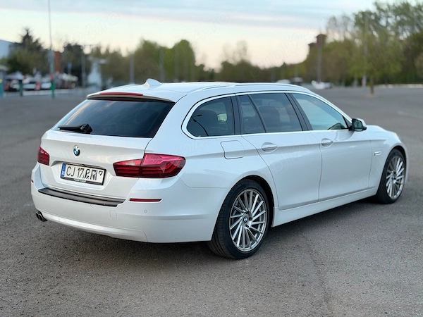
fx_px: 587
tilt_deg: -6.9
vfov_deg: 30.3
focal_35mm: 48
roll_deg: +0.2
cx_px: 212
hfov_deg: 39.7
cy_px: 158
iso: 80
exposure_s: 1/121
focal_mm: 6.76
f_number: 1.78
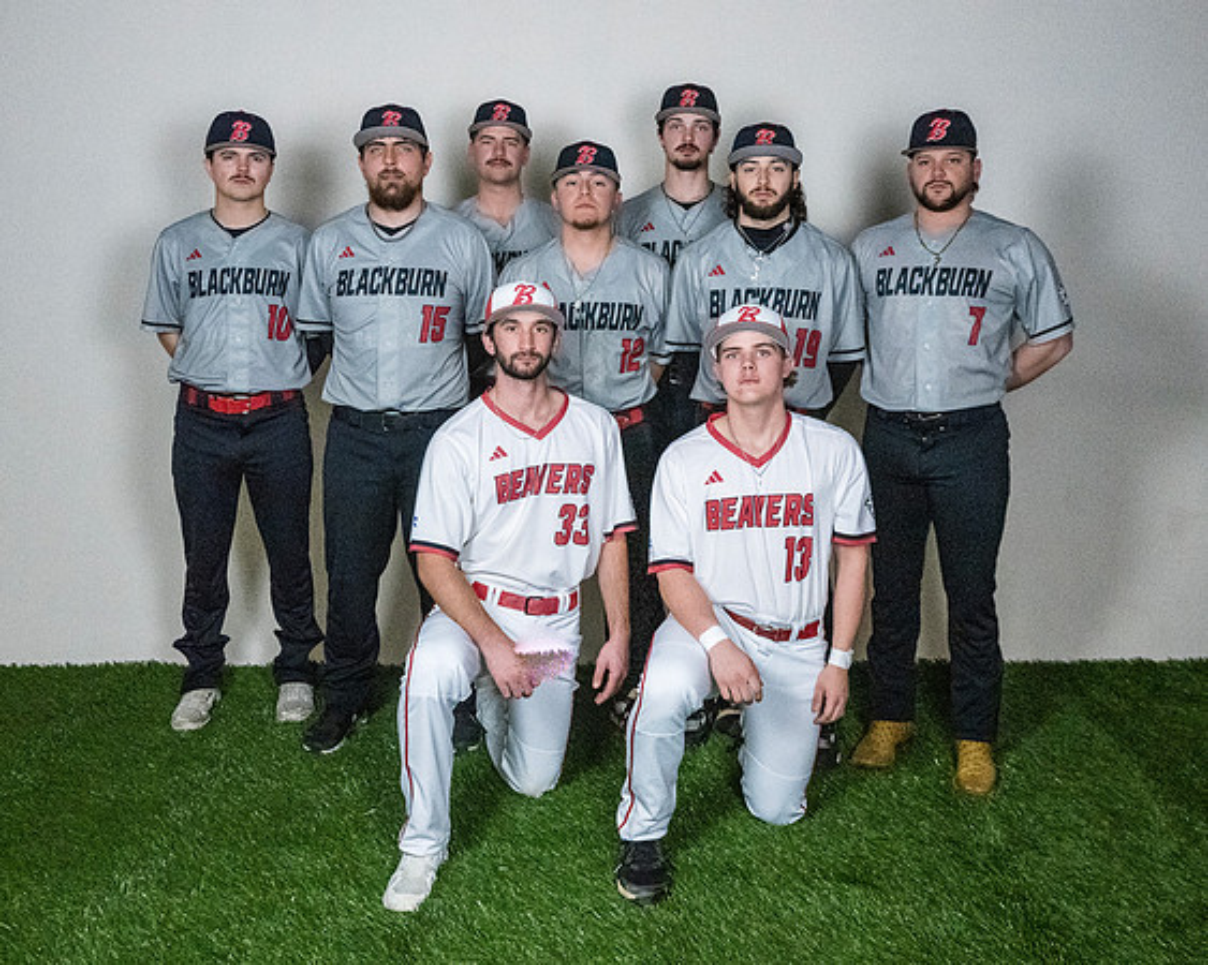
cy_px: 400
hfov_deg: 53.5
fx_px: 1197
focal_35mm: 33
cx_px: 600
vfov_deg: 43.8
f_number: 4.5
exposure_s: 1/400
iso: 6400
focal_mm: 24
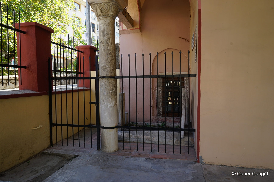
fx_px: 183
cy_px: 91
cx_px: 137
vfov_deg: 53.1
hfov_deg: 73.7
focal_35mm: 24
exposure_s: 1/60
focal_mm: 24
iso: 250
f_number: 9
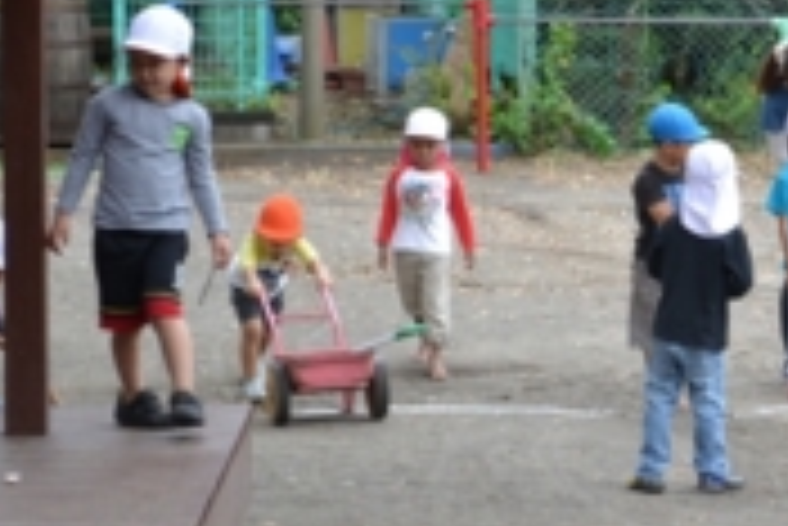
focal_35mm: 188
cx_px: 833
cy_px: 133
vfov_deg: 7.3
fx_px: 4121
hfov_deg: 10.8
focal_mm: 55
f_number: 5.6
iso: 400
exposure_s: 1/60
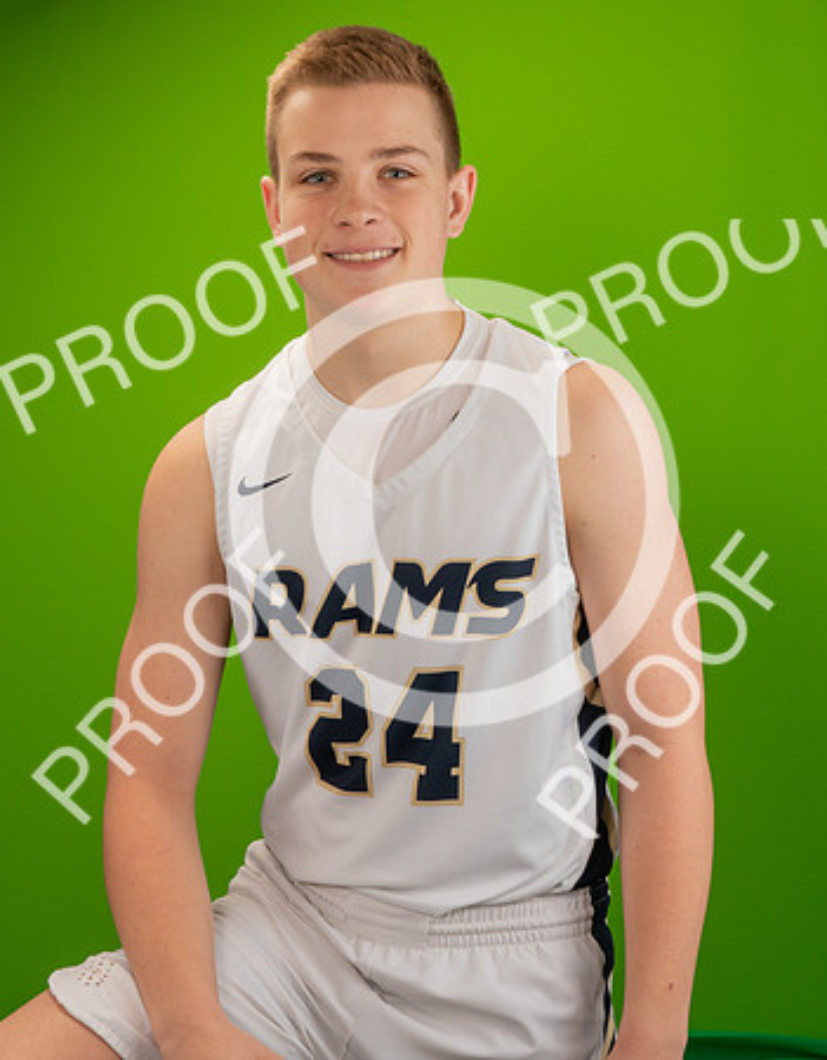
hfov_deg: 22.6
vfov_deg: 28.7
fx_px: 2067
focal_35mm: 67
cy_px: 471
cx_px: 443
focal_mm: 42
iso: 800
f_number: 20
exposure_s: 1/60
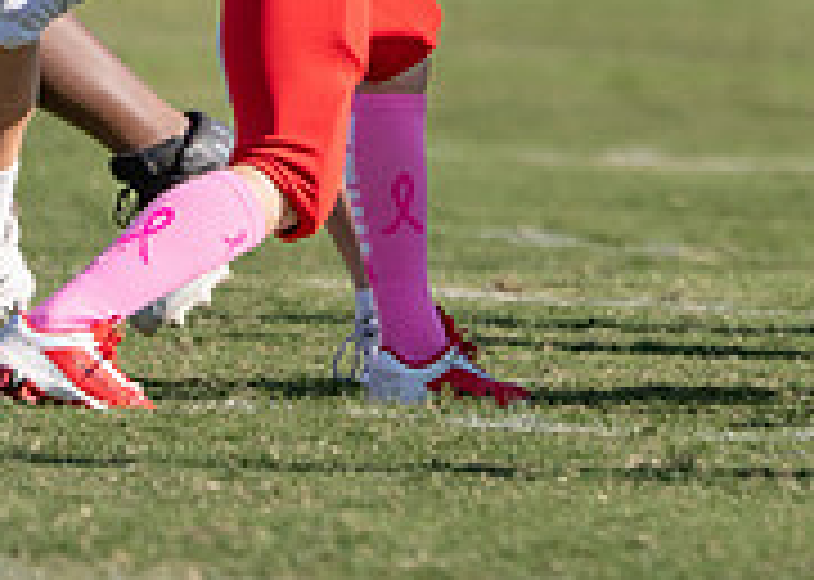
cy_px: -261
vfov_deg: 0.9
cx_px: 929
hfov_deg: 1.3
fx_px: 37031
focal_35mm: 1603
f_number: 5.6
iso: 200
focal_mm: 400
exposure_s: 1/1250
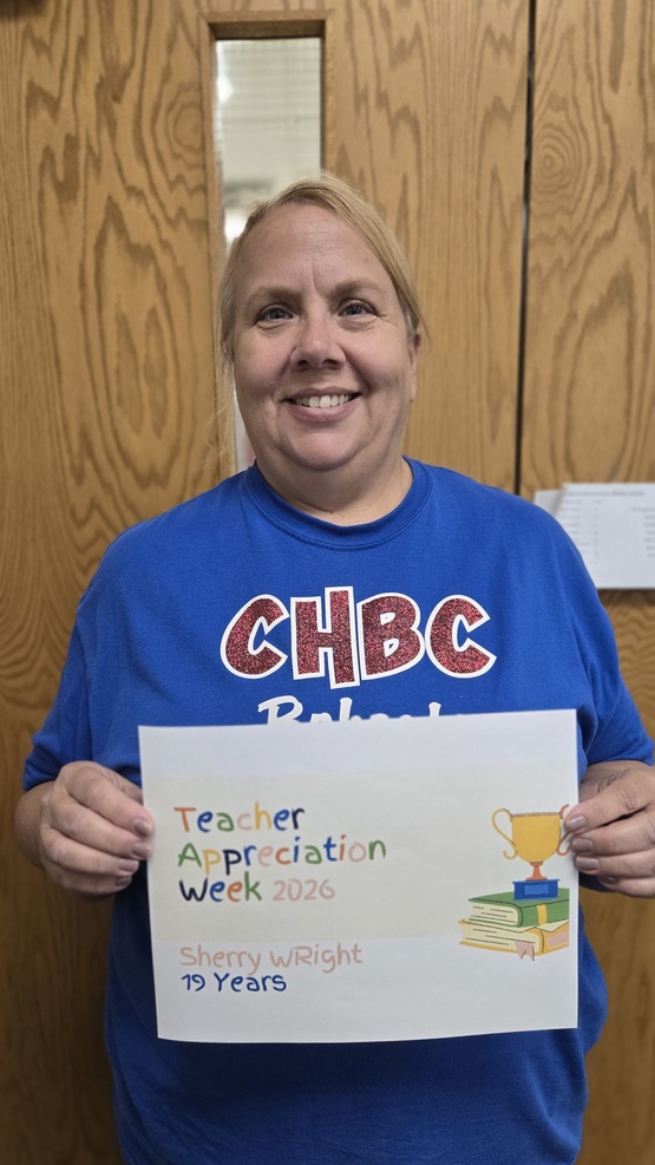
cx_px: 301
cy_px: 595
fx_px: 803
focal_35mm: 26
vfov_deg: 71.9
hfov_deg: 44.3
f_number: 1.8
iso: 160
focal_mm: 5.4
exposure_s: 1/120
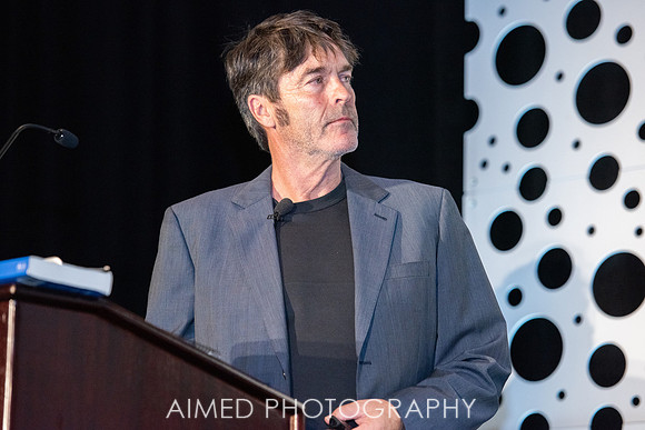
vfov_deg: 8.1
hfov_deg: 12.1
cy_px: 215
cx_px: 315
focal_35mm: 170
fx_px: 3046
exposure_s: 1/250
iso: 1250
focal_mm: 160
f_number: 4.5
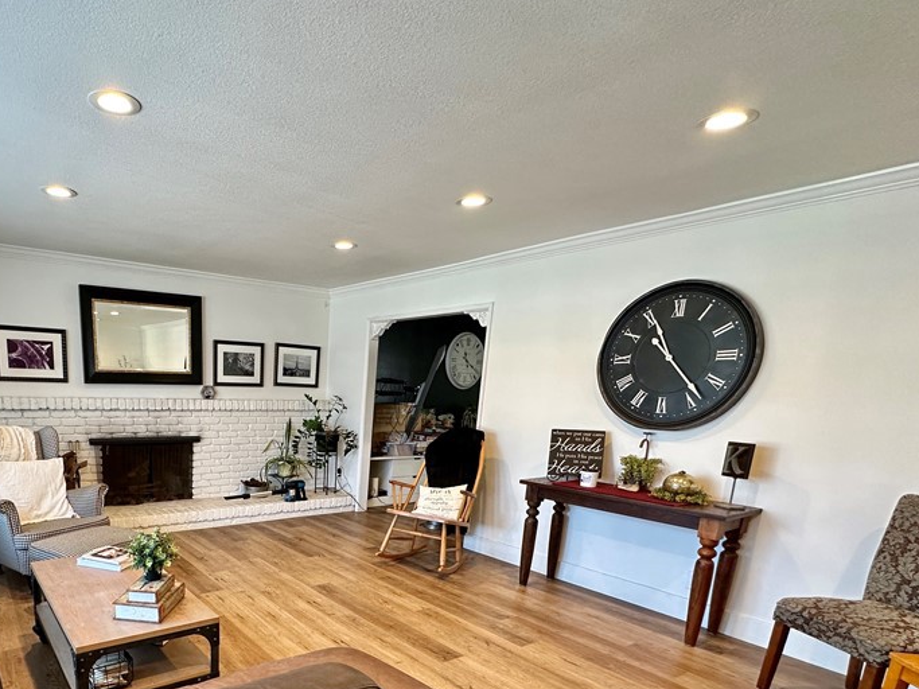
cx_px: 283
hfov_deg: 75.7
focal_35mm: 21
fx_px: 557
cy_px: 506
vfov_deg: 60.4
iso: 160
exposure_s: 1/60
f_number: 2.2
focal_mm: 2.22
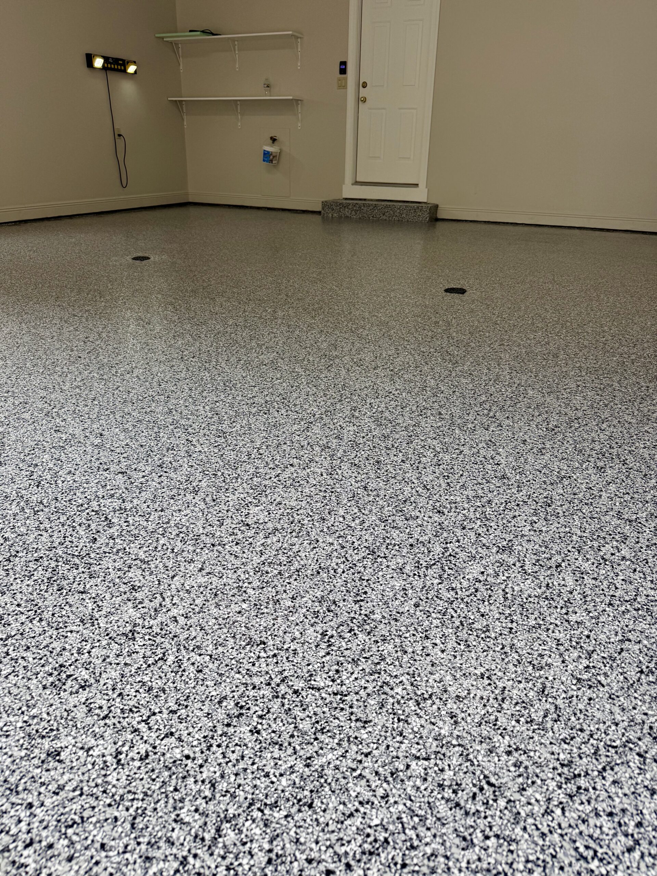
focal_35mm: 24
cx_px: 328
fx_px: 607
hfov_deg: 56.8
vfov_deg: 71.6
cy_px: 438
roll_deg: -1.9
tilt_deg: -24.9
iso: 80
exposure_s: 1/423
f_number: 1.78
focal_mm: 6.76
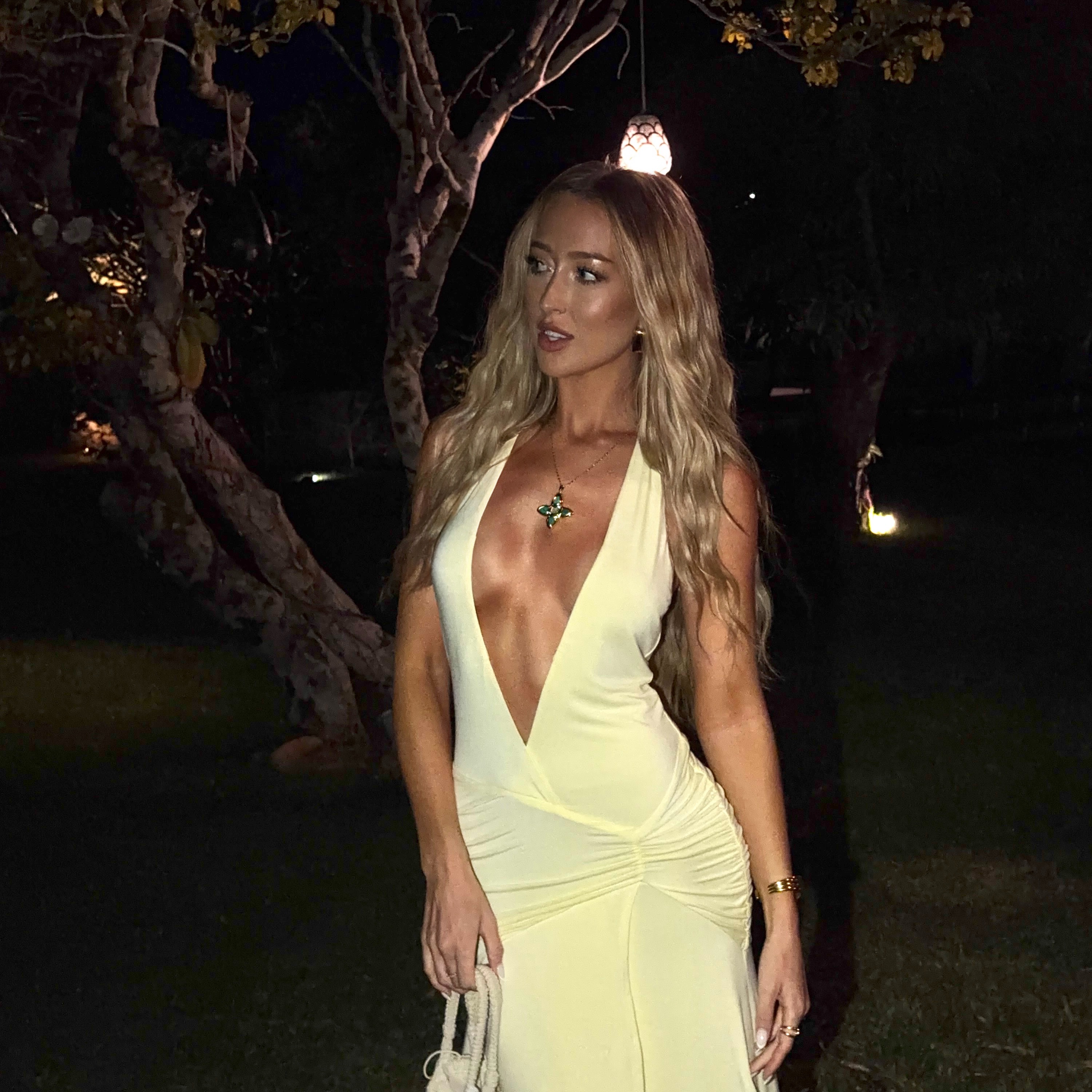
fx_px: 2034
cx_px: 544
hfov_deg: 30.0
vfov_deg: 30.0
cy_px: 605
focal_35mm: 57
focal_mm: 6.76
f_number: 1.78
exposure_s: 1/54
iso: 250
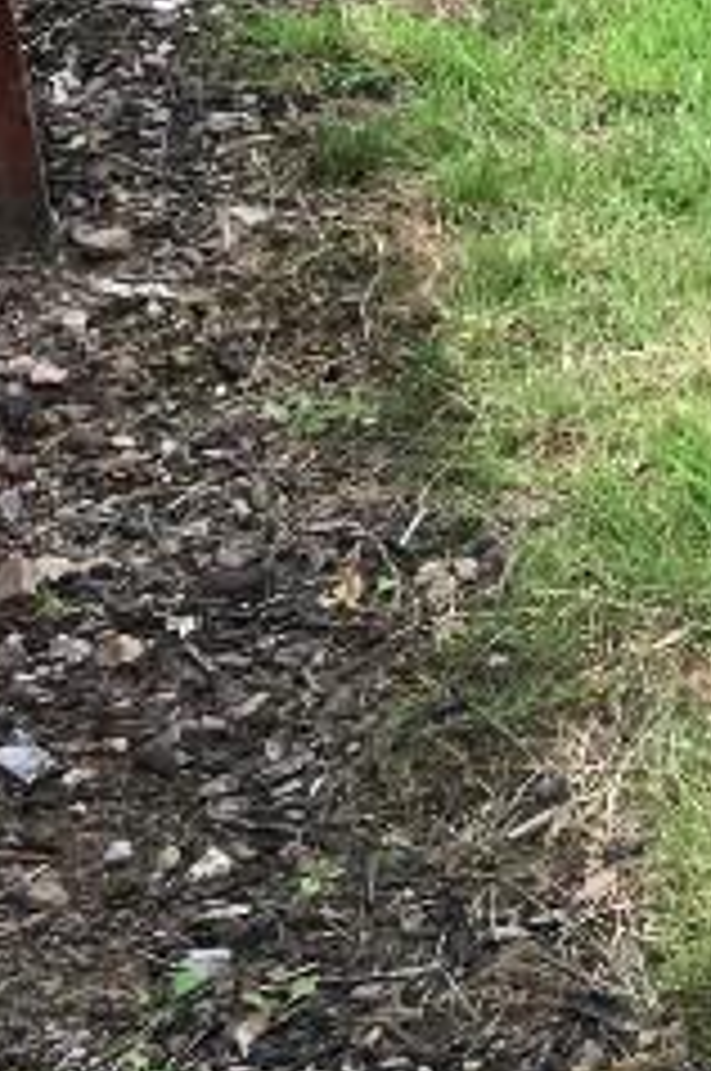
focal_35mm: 130
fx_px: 3862
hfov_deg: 9.0
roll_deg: +2.3
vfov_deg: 15.1
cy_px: -306
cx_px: 1976
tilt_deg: -16.1
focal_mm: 4.15
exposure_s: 1/430
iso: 25
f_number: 2.2
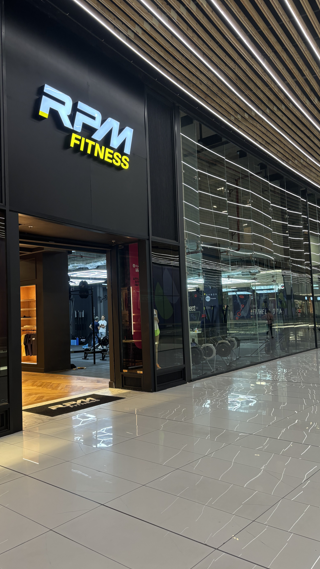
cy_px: 285
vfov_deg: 66.1
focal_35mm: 29
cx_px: 116
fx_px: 437
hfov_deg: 39.8
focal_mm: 6
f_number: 1.6
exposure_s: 1/50
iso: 100
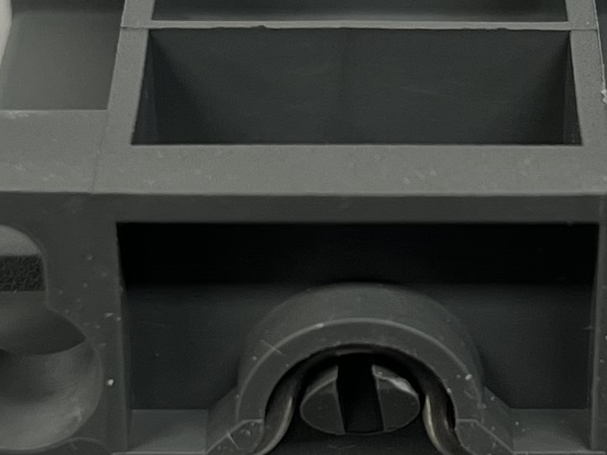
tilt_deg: -29.1
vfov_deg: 9.5
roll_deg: +0.3
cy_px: 241
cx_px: 439
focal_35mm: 156
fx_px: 2735
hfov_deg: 12.6
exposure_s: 1/120
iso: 80
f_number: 1.5
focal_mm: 5.7
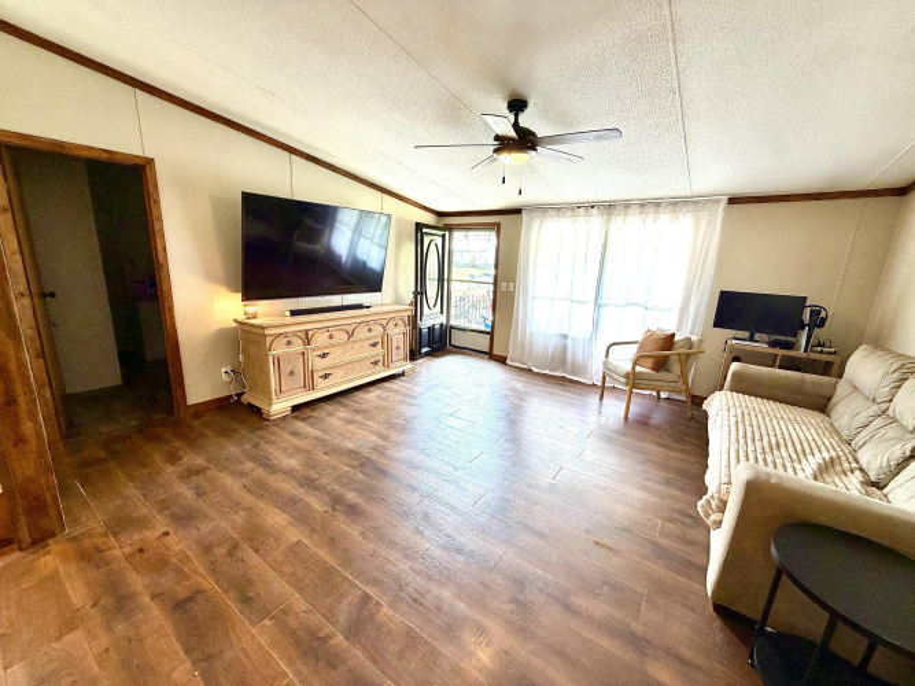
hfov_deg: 102.1
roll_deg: -1.7
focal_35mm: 14
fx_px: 370
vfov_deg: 85.7
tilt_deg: -12.8
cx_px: 458
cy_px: 343
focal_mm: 2.22
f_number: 2.2
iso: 200
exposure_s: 1/60
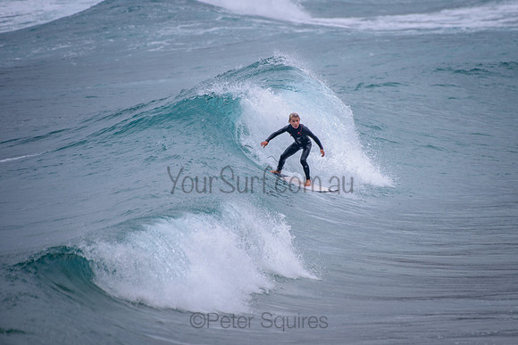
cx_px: 307
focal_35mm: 613
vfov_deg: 2.2
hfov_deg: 3.4
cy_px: 148
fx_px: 8823
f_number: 5.6
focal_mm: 500
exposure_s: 1/2000
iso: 220
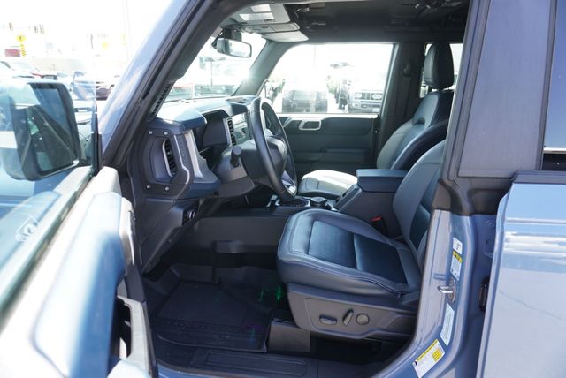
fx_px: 378
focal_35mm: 24
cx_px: 283
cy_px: 189
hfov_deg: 73.7
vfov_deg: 53.2
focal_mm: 16
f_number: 4
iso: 100
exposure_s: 1/60
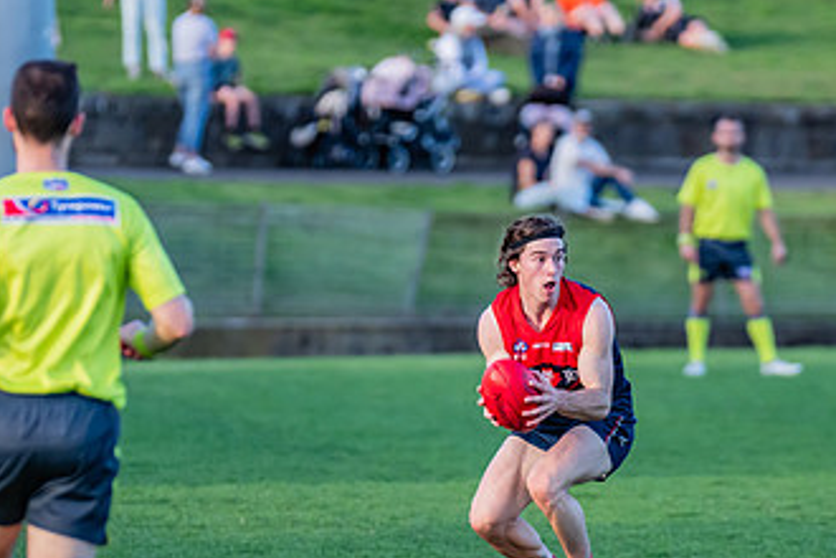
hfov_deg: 4.0
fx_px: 12098
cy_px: 451
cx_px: 459
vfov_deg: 2.6
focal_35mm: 521
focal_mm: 270
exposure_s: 1/1250
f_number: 4
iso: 1250
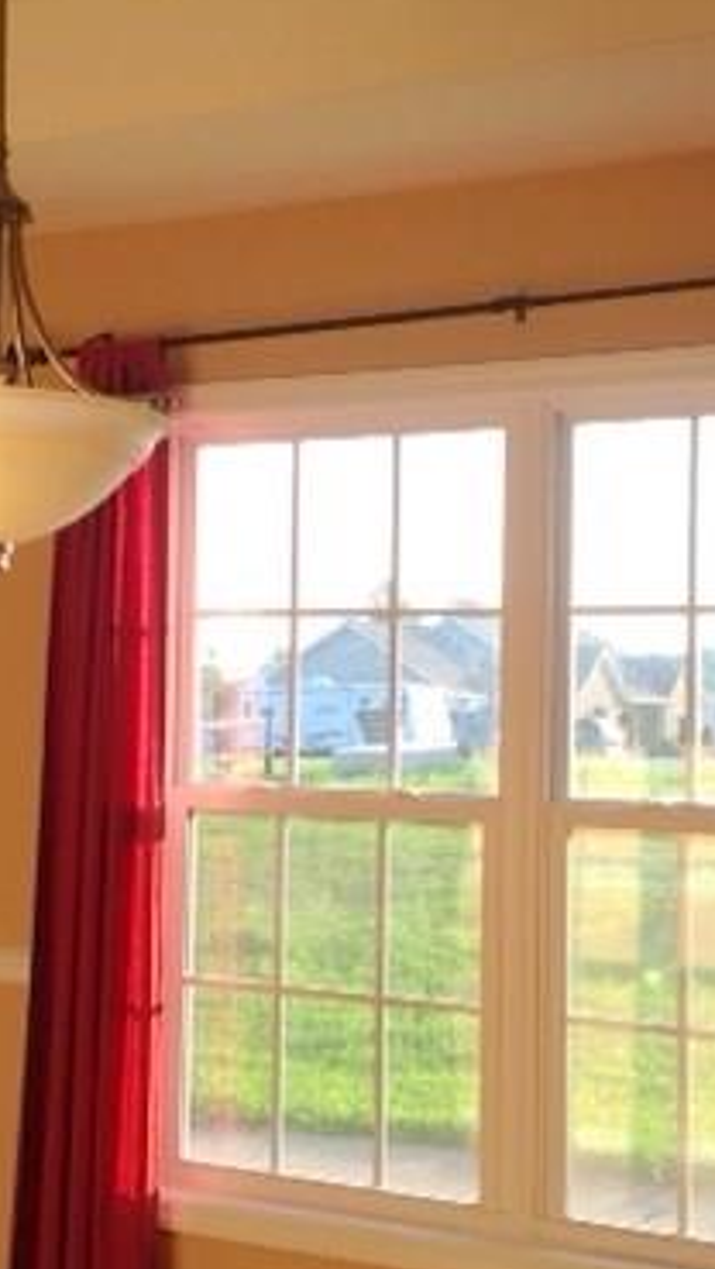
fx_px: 2221
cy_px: 633
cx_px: 237
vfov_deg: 31.9
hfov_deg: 18.2
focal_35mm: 66
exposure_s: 1/229
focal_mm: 4.28
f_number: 2.4
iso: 50
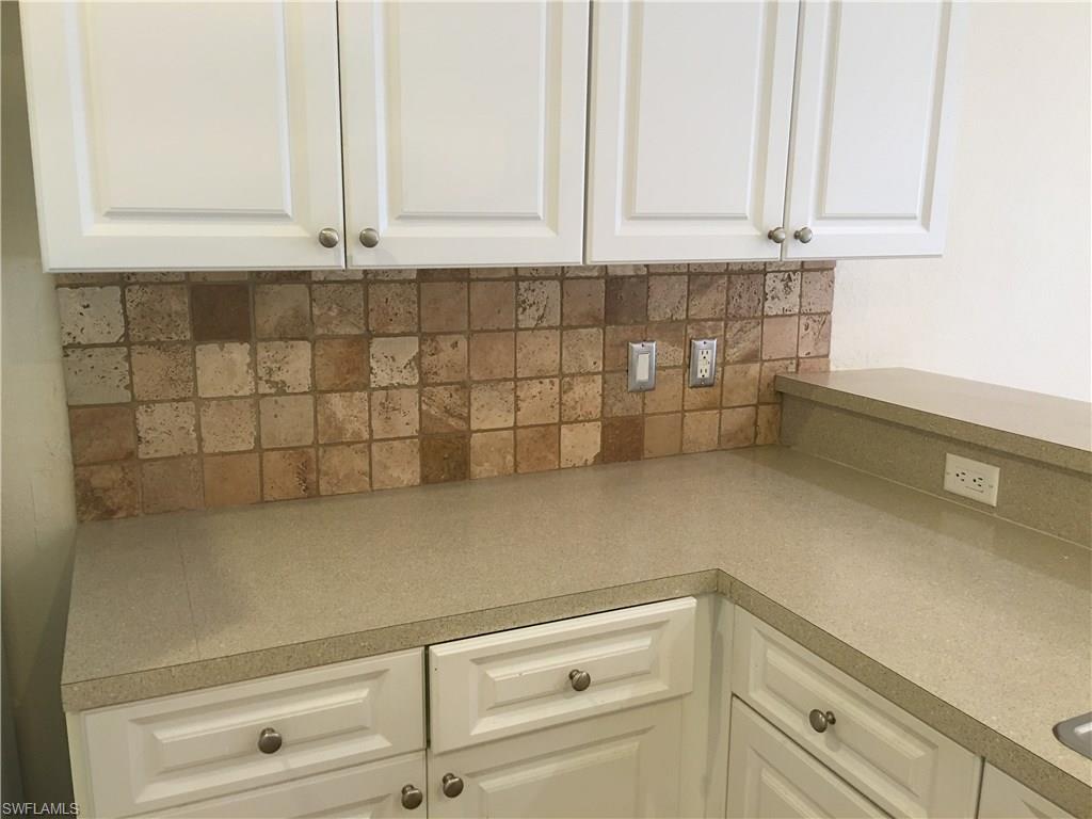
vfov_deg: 48.2
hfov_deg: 61.7
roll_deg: -0.8
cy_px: 410
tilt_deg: -10.7
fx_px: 915
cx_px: 546
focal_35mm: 29
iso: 64
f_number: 2.2
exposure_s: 1/17
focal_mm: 4.15
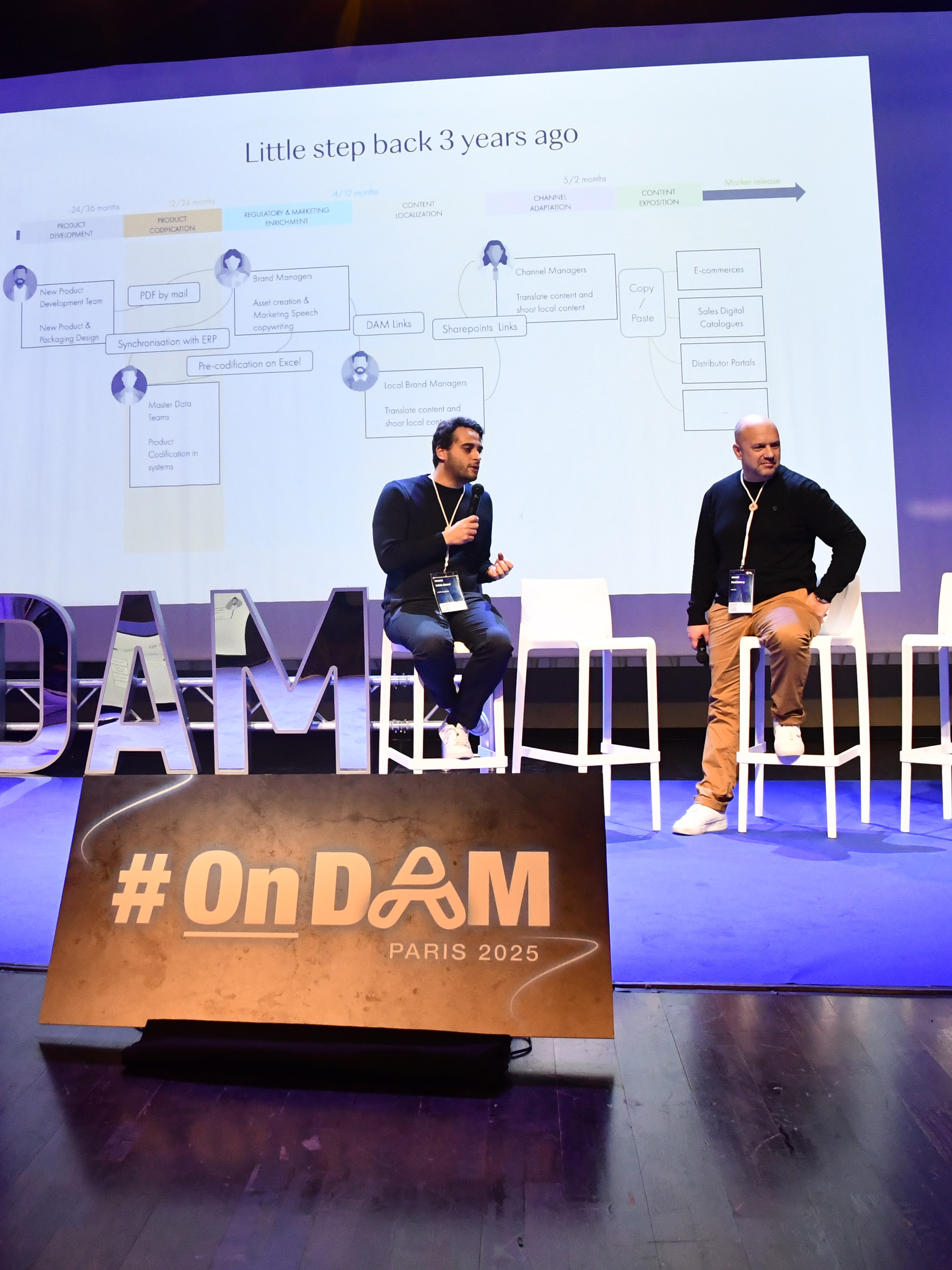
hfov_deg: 34.1
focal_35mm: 41
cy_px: 550
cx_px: 193
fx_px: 1504
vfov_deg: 45.7
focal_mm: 16
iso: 2000
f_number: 5.6
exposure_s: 1/60
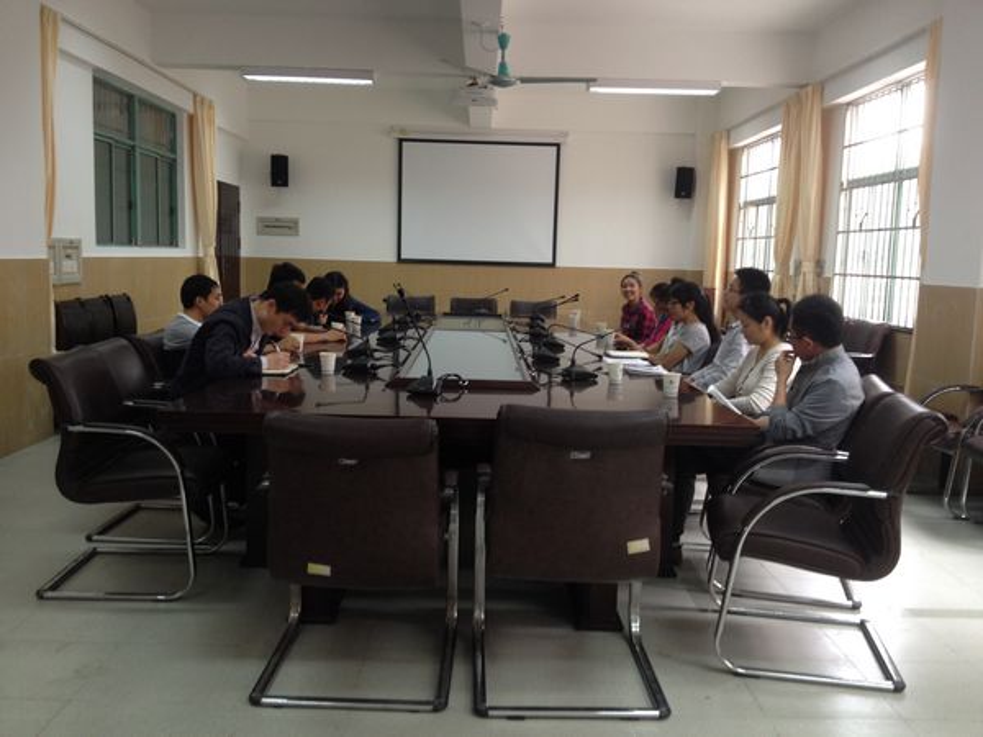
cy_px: 368
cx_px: 492
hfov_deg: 52.6
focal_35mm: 35
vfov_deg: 40.7
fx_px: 994
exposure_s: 1/20
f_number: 2.4
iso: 64
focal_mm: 4.28
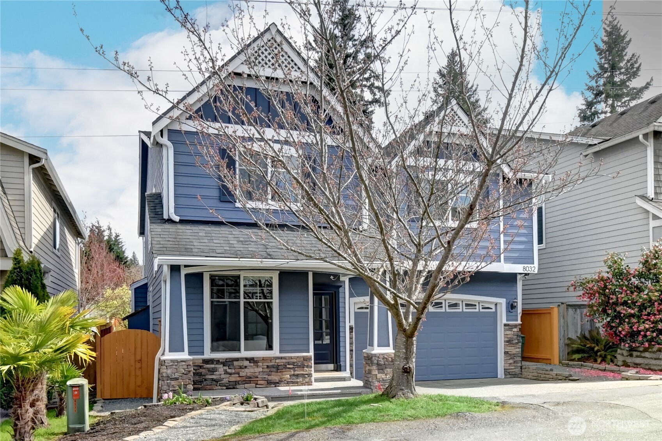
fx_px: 331
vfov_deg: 67.4
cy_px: 220
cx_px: 331
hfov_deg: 90.0
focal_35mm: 18
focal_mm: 12
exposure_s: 1/640
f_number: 11
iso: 3200
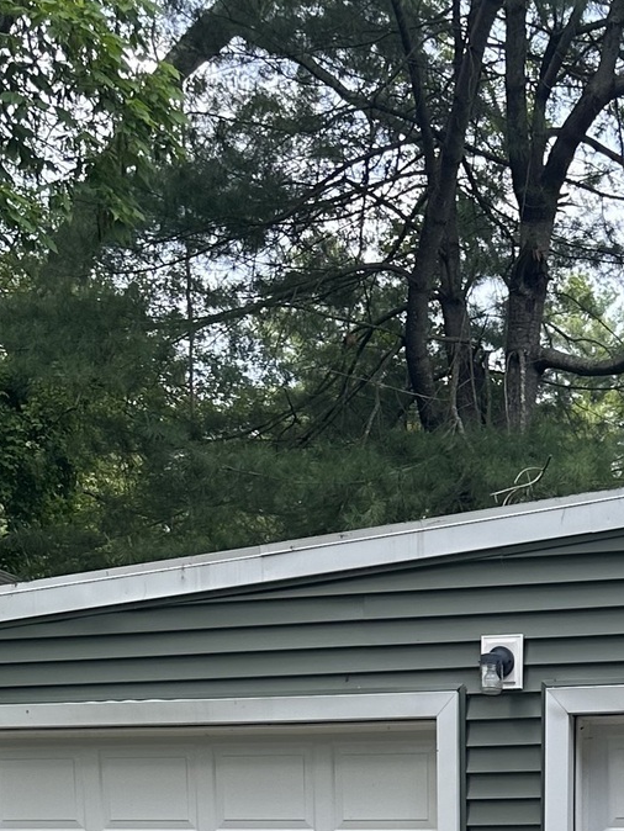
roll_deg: -2.7
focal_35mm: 82
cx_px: 628
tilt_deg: -10.0
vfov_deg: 20.6
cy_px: 1223
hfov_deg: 17.6
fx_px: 1970
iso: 80
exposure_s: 1/549
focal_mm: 6.86
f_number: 1.78
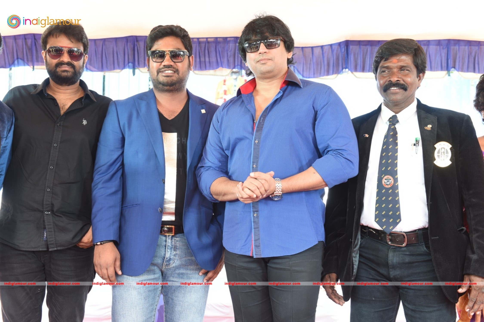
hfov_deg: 39.6
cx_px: 242
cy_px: 161
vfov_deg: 27.0
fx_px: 672
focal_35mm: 50
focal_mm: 50
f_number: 6.3
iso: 500
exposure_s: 1/60
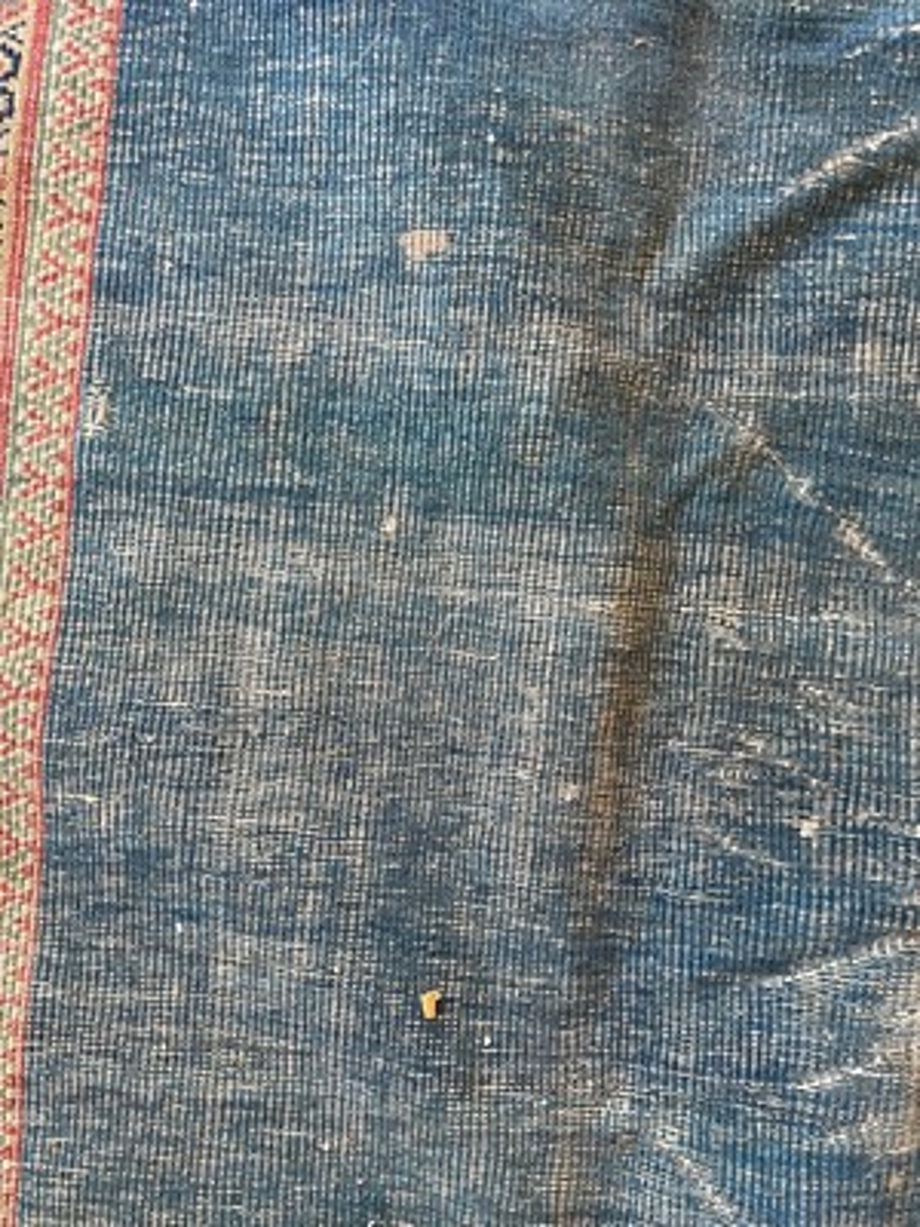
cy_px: 614
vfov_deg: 69.4
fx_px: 886
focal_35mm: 25
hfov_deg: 54.9
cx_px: 460
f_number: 1.6
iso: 80
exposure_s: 1/50
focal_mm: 5.1
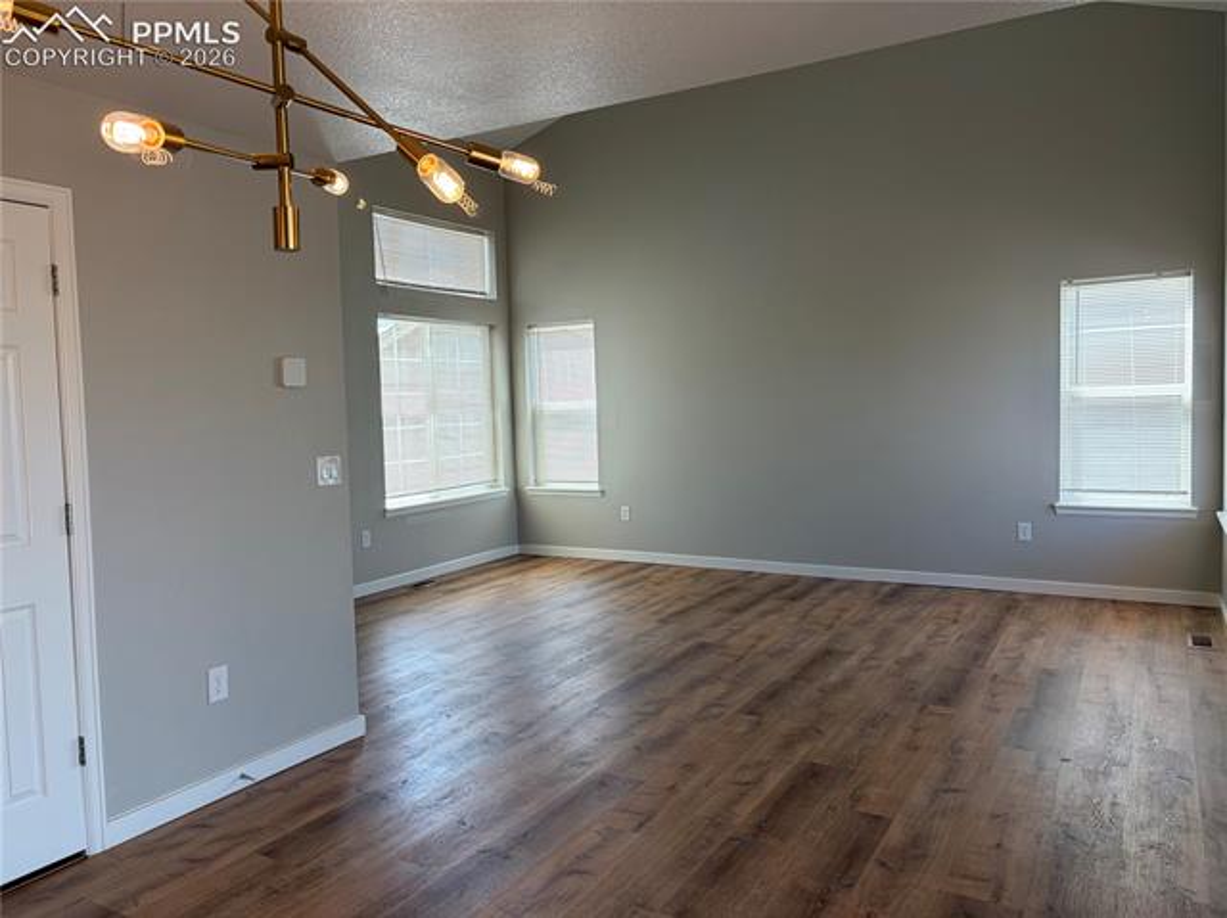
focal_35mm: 26
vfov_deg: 53.0
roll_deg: +1.3
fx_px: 921
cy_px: 459
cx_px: 614
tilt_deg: -3.1
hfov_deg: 67.3
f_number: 1.6
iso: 50
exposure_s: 1/174
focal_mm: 5.96
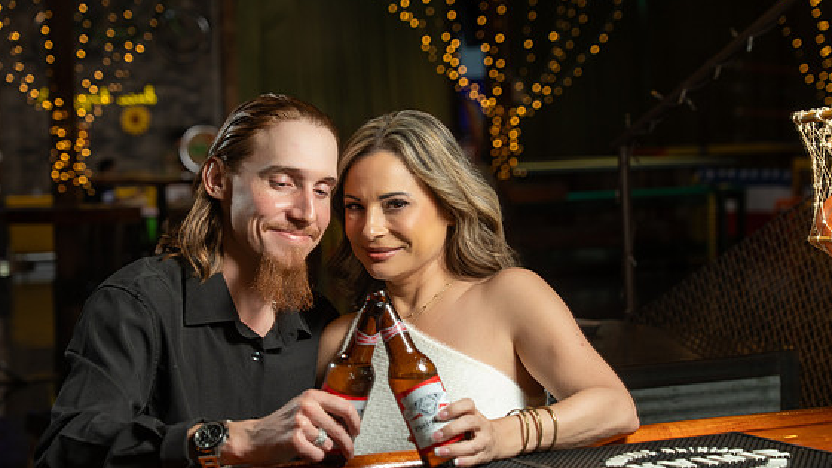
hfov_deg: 20.9
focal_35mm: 102
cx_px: 422
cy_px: 258
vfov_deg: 11.9
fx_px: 2250
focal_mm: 94
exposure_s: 1/40
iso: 500
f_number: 5.6
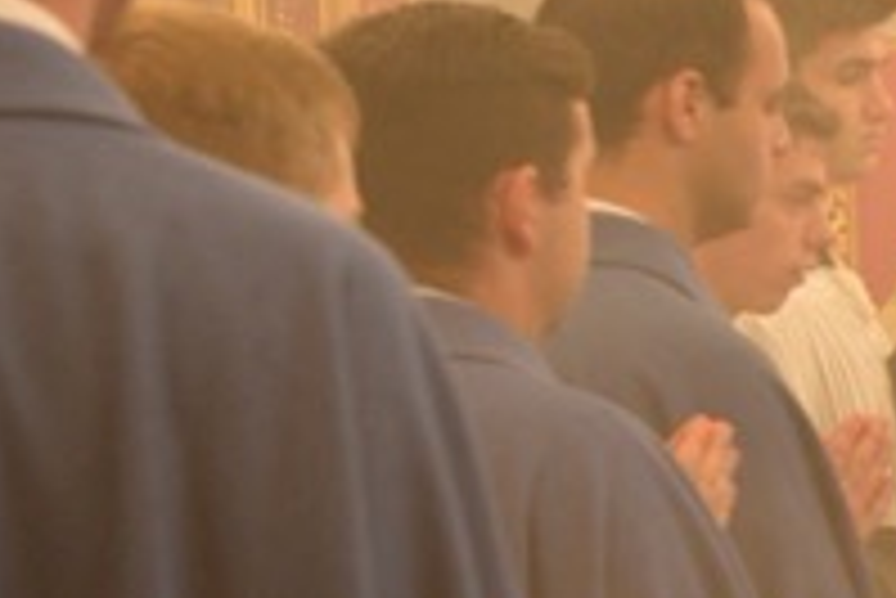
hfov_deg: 11.0
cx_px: 1558
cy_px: 508
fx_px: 4383
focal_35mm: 176
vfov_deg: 7.8
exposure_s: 1/80
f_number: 4.5
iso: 1600
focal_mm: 35
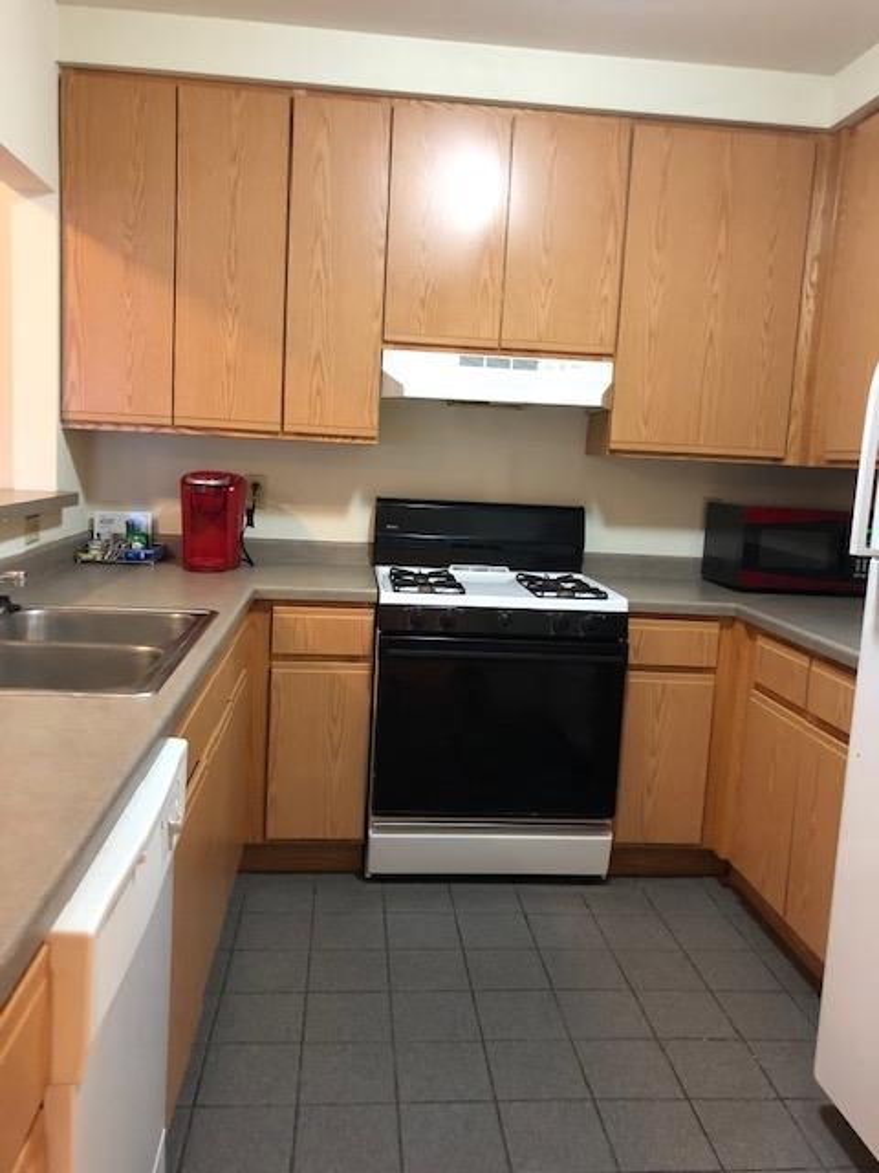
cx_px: 440
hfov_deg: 48.2
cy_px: 586
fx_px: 982
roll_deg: -1.7
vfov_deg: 61.7
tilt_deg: -6.1
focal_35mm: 29
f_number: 1.8
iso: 100
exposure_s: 1/6
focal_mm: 3.99
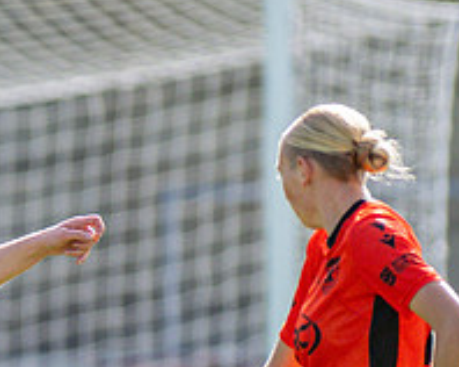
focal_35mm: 1614
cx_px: -644
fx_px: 21904
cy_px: 554
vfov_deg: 1.0
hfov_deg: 1.2
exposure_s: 1/3200
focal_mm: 300
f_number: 2.8
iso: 200
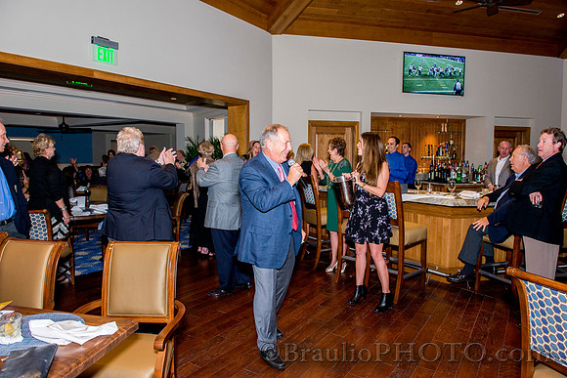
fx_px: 378
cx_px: 284
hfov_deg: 73.7
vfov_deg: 53.2
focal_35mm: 24
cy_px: 189
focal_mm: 24
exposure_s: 1/125
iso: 800
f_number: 6.3
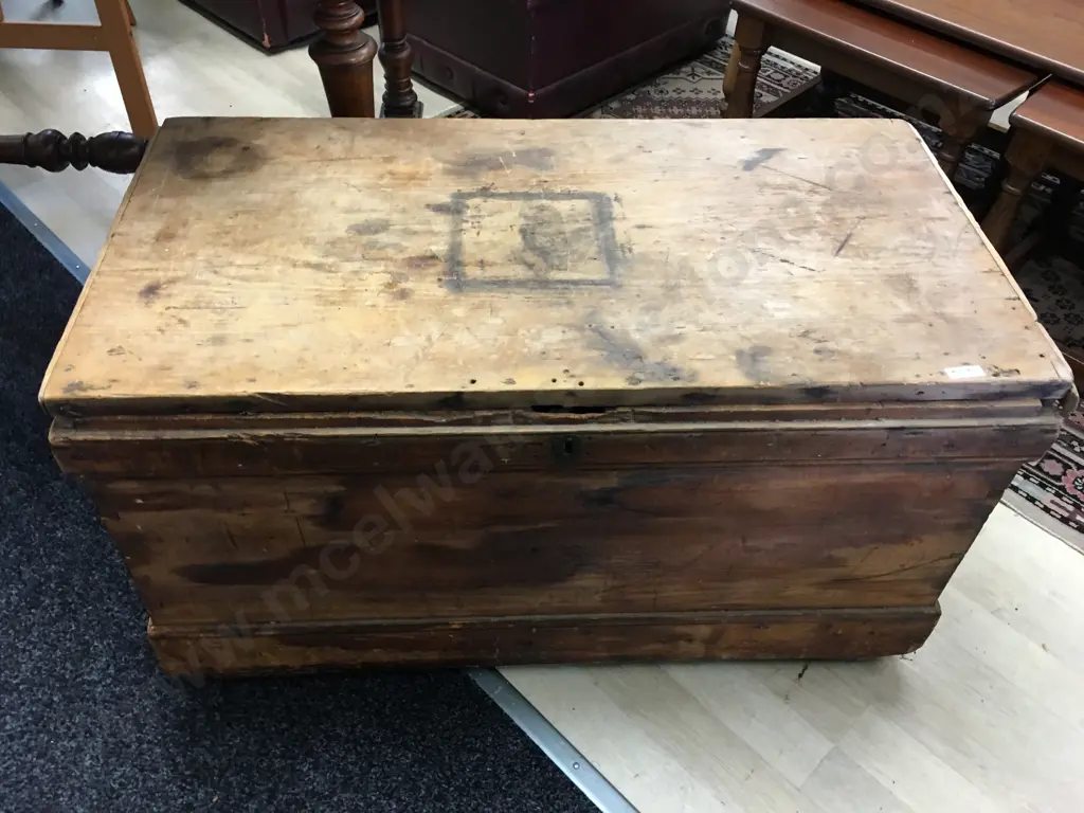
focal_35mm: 29
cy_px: 406
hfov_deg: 61.7
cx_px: 542
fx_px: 908
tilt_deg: -44.3
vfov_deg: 48.2
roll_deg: -4.2
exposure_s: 1/17
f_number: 2.2
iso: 80
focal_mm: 4.15
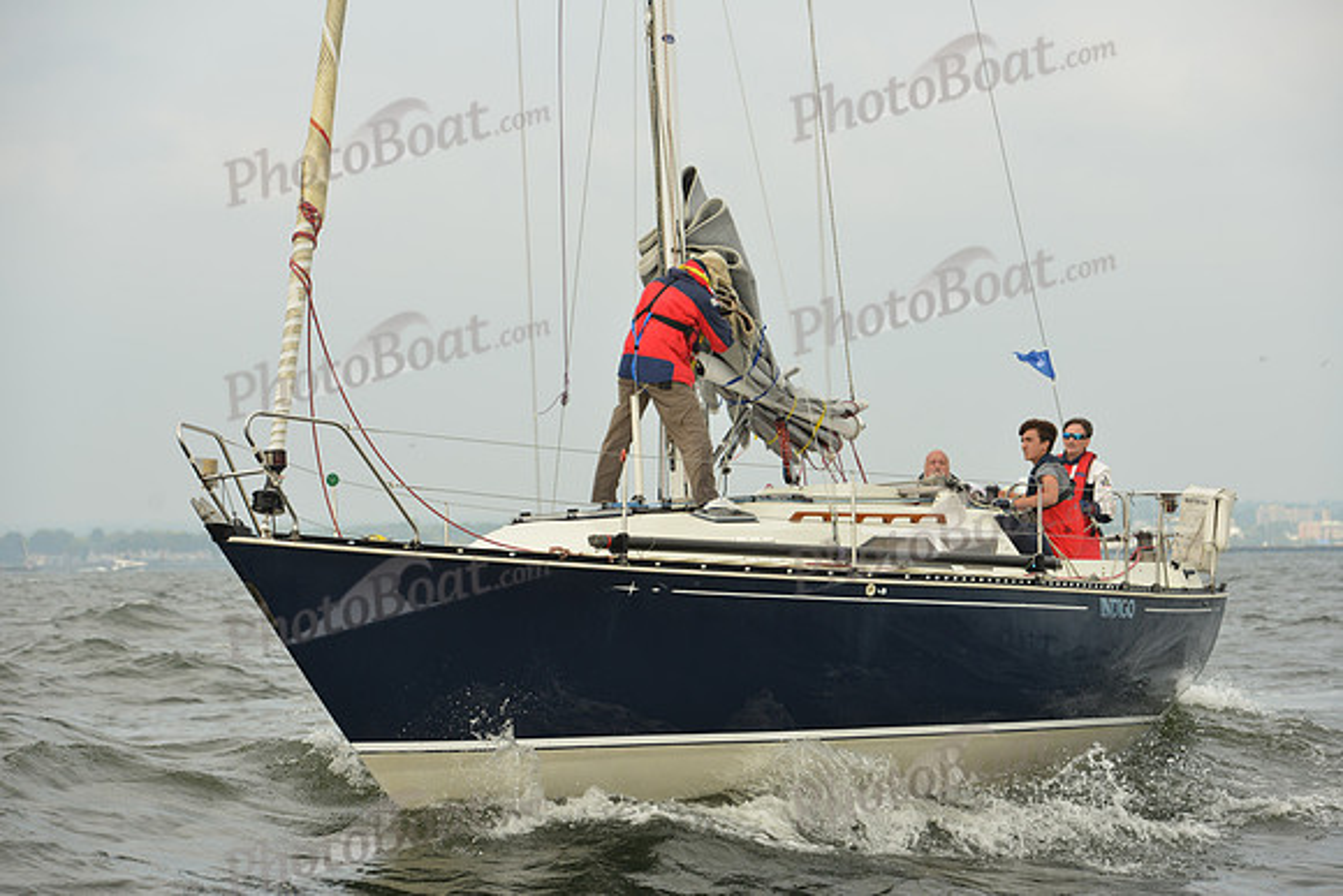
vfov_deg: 11.0
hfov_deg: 16.4
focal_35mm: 125
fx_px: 4664
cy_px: 448
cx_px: 672
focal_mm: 125
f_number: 6.3
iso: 320
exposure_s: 1/1250
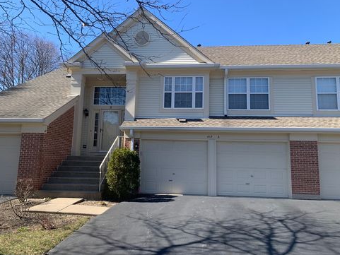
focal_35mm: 27
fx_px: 265
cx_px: 171
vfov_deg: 51.4
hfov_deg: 65.3
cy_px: 125
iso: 25
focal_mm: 4.25
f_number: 1.8
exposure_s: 1/887
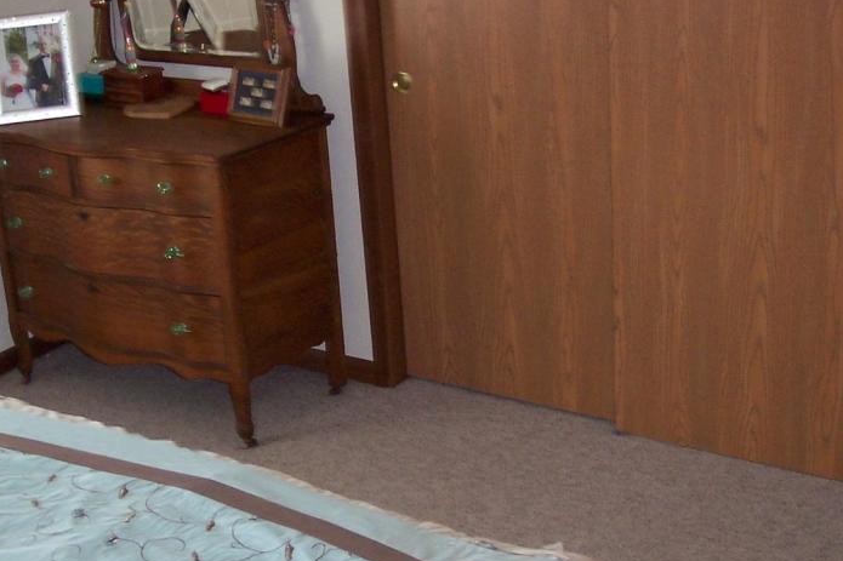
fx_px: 1475
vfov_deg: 21.5
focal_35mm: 63
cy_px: 383
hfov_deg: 31.7
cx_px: 301
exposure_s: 1/20
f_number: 2.8
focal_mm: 8
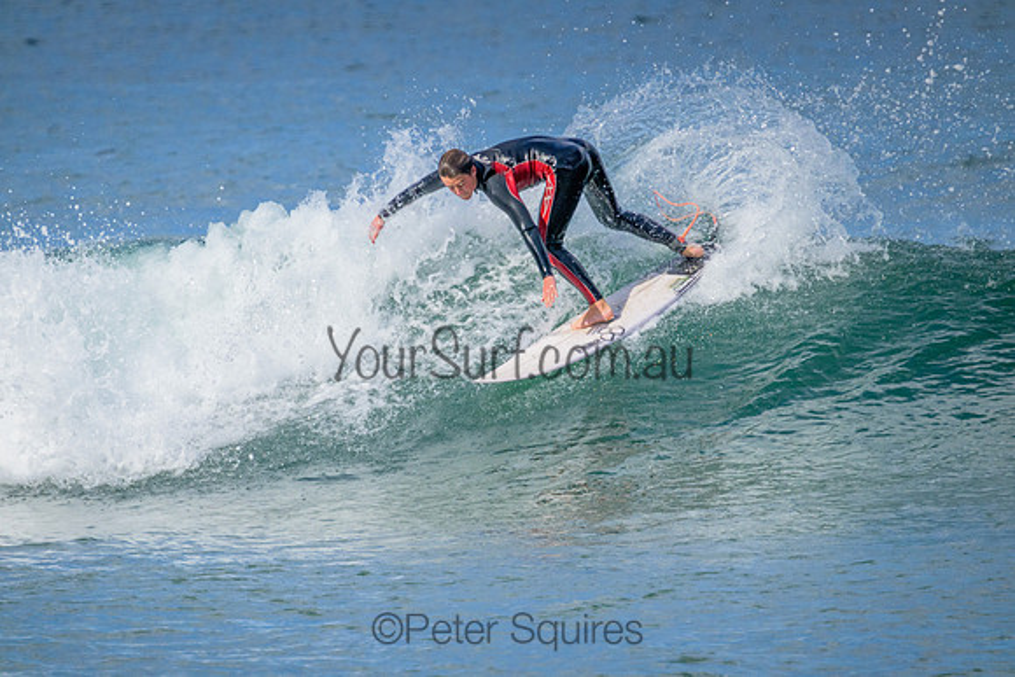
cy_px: 338
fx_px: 22560
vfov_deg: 1.7
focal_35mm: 800
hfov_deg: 2.6
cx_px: 508
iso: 2500
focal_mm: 800
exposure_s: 1/1250
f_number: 11
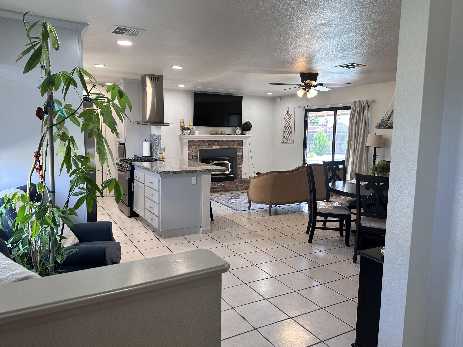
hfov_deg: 69.4
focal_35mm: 25
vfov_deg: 54.9
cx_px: 226
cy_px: 171
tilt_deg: -4.9
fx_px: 334
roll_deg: -1.3
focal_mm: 6.86
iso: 125
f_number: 1.78
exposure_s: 1/120
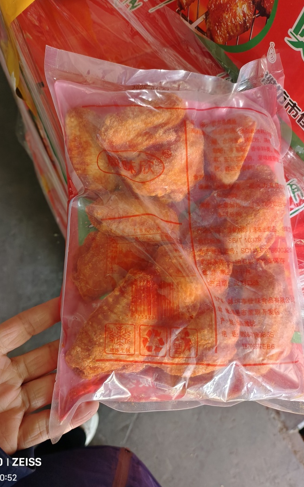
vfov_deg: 72.5
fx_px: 331
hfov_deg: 49.1
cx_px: 126
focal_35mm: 25
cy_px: 244
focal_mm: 5.5
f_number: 1.75
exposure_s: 1/100
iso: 169
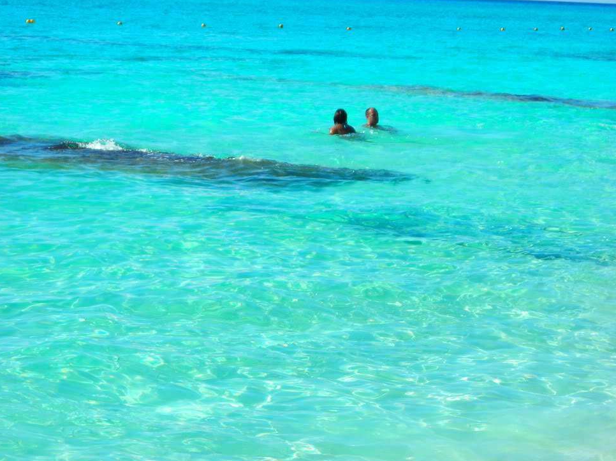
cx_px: 314
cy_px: 230
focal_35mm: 123
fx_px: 2188
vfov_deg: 12.0
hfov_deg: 16.0
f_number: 5.3
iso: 50
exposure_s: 1/266
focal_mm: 19.2
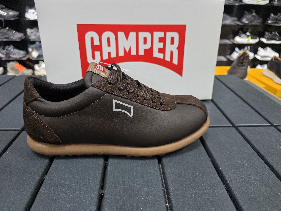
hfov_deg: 73.9
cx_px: 140
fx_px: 187
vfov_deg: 58.9
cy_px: 106
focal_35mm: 23
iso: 250
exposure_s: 1/100
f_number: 1.7
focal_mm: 6.3
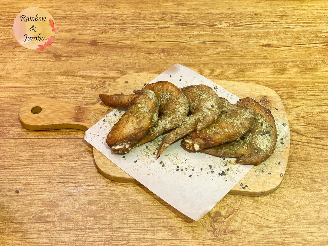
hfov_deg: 36.8
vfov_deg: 28.0
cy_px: 123
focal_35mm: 52
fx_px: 493
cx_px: 164
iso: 160
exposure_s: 1/60
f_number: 2.4
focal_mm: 6
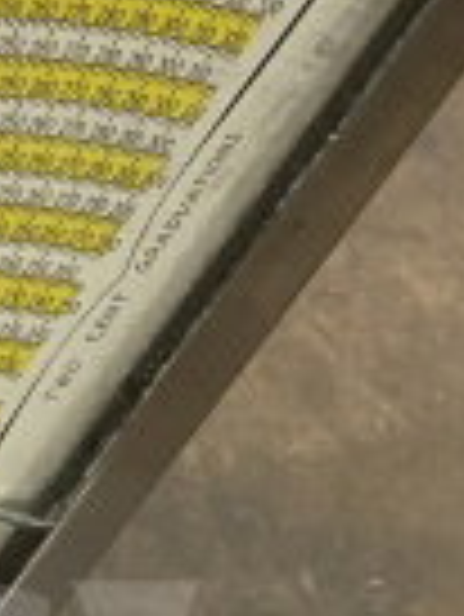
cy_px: 937
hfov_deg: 9.4
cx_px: -207
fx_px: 2748
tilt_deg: -54.0
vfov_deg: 12.2
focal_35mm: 154
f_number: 1.8
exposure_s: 1/60
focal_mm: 4.25
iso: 160
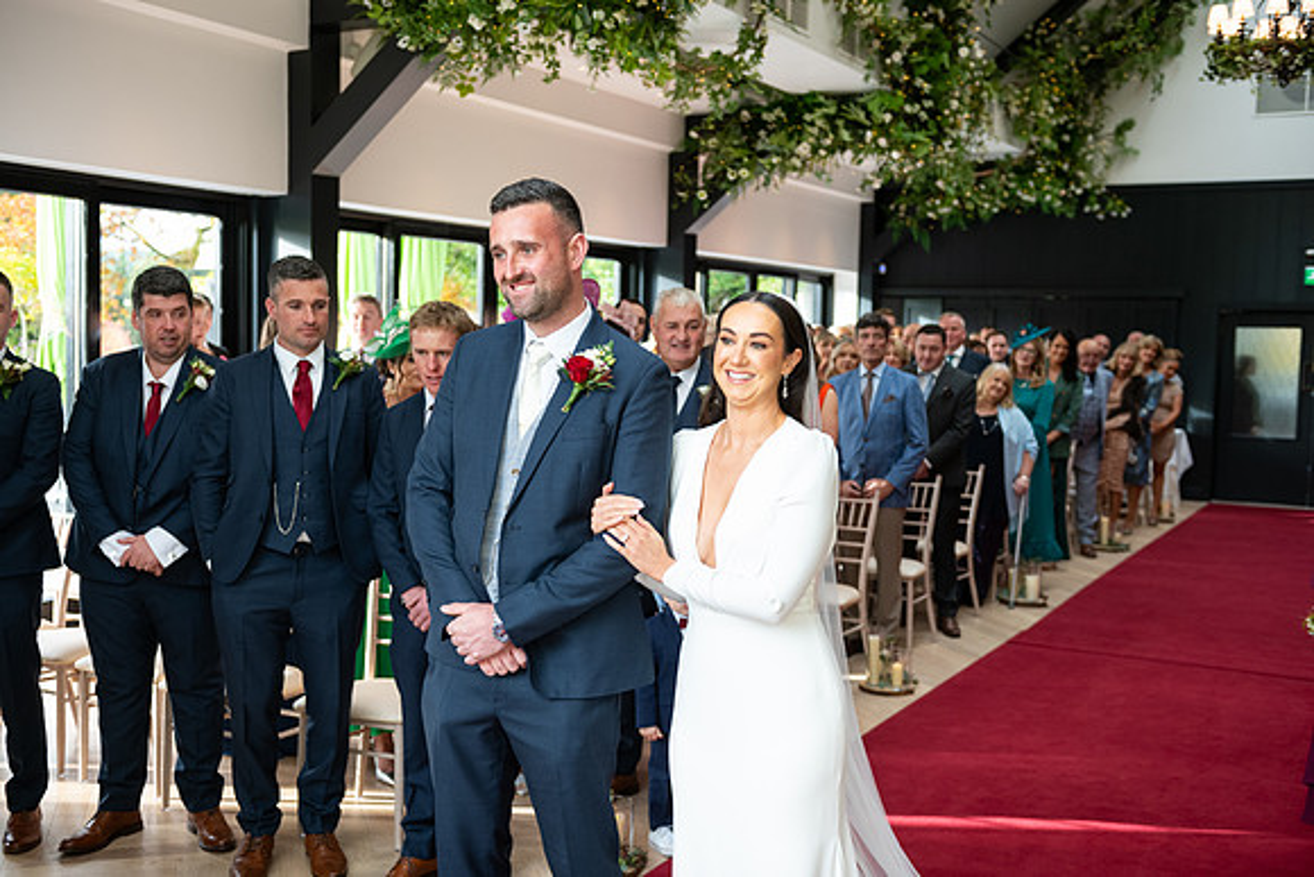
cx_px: 657
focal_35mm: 38
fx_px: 1387
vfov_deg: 35.1
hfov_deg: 50.7
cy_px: 438
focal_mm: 38
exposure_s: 1/160
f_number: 3.5
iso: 640
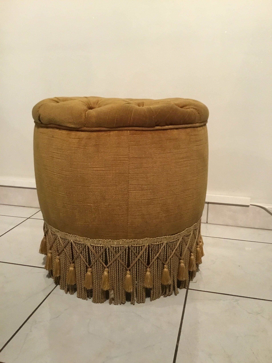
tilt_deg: -15.4
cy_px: 182
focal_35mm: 31
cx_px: 136
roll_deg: +0.1
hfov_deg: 45.4
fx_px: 325
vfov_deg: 58.4
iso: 250
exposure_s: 1/20
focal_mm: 3.3
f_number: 2.4
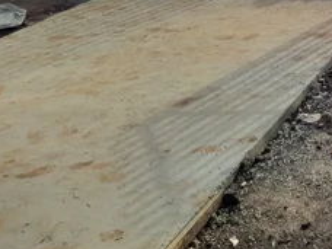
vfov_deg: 15.2
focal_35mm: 87
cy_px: -168
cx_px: 529
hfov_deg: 19.1
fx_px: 834
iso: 50
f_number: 1.8
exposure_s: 1/1892
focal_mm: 5.23
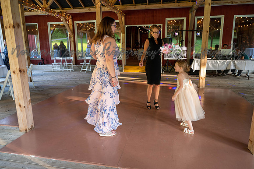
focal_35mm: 26
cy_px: 84
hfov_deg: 69.4
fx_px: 183
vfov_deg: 49.5
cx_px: 127
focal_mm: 26
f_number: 2.8
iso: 500
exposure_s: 1/125
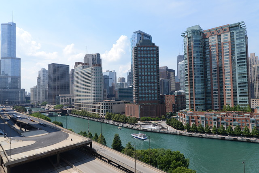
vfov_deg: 55.1
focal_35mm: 23
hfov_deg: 76.1
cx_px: 130
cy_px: 86
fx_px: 165
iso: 400
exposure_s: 1/1000
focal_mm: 23
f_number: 8
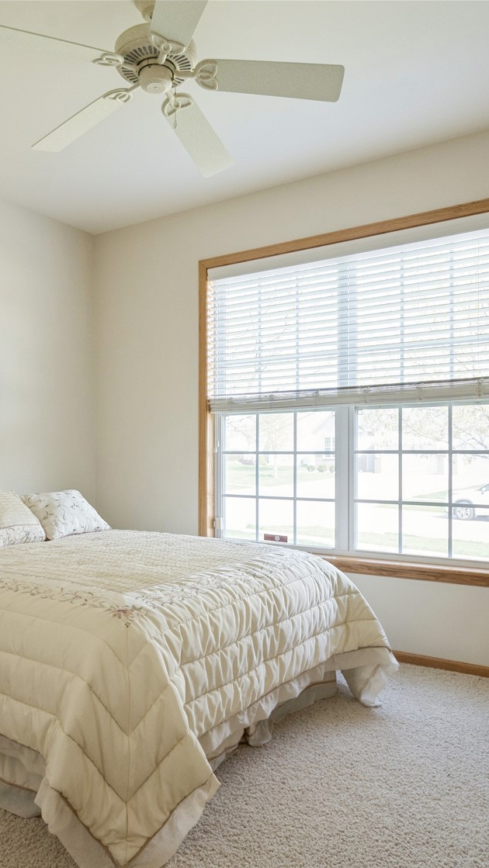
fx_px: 622
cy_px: 438
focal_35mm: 27
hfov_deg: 42.7
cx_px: 198
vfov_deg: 69.8
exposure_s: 1/60
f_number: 8
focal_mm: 17
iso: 400
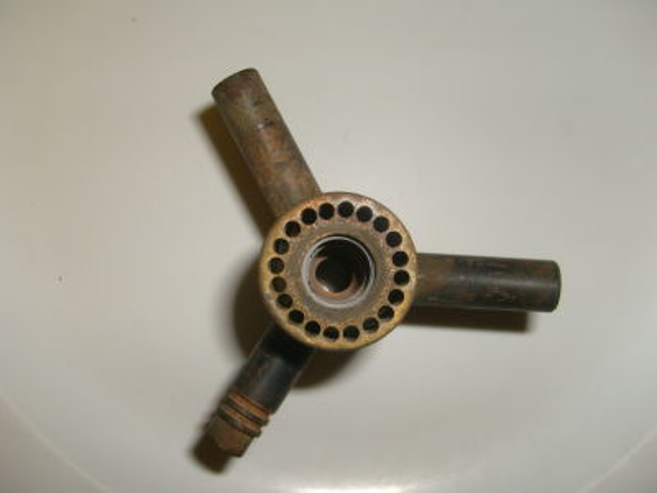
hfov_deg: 52.6
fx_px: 664
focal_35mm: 35
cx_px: 328
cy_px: 246
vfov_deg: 40.7
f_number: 2.8
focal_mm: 5.8
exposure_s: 1/45
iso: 100
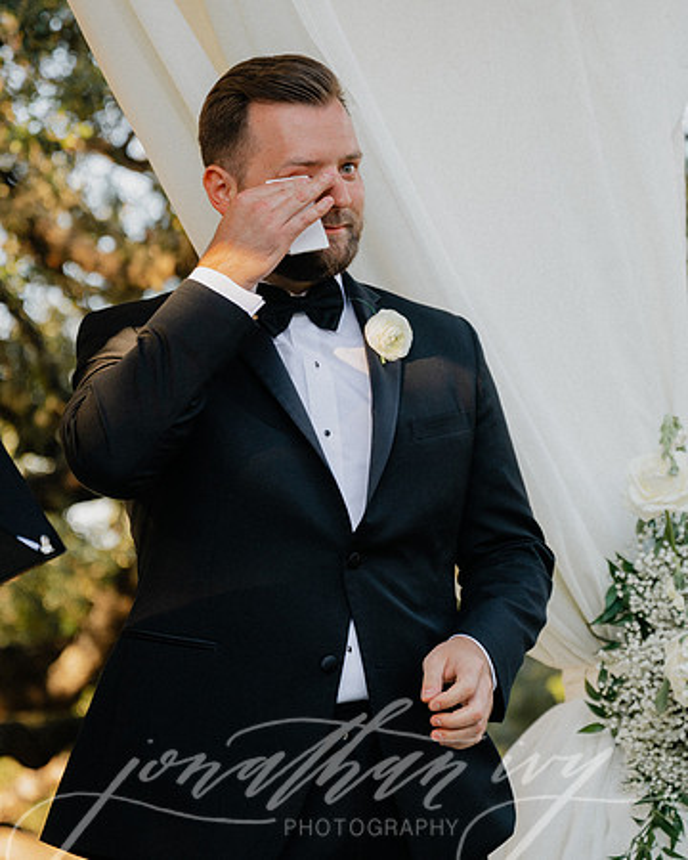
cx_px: 460
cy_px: 402
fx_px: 3004
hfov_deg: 13.0
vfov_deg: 16.3
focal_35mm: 118
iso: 200
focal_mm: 70
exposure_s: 1/500
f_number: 2.8
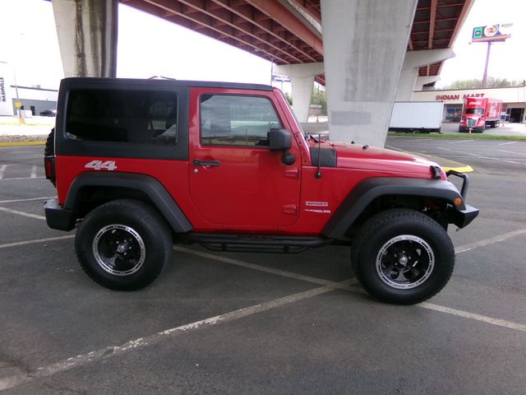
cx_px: 263
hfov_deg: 71.6
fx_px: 365
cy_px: 198
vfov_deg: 56.8
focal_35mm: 24
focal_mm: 4.3
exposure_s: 1/200
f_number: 3.7
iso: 100
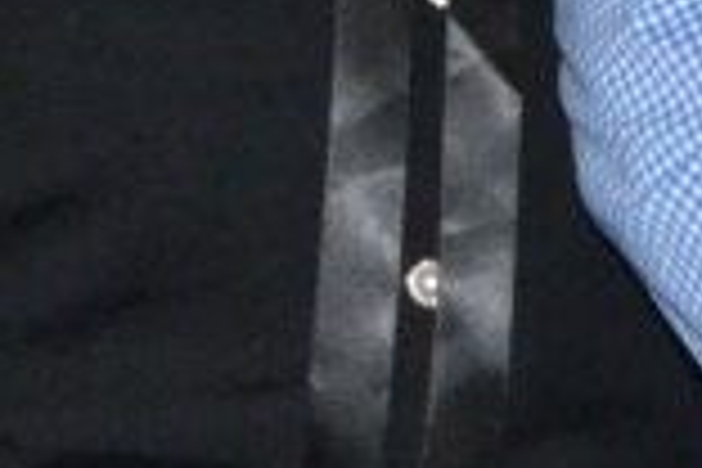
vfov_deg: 4.1
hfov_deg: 6.2
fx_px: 6509
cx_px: -9
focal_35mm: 334
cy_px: -531
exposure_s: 1/60
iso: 3200
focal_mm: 29
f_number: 20
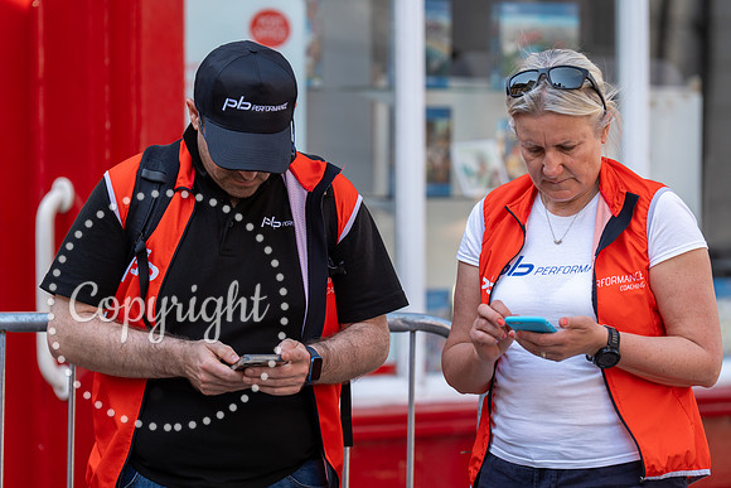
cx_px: 366
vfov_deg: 7.5
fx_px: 3696
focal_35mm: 182
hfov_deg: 11.3
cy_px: 244
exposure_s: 1/1000
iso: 640
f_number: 4
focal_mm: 182
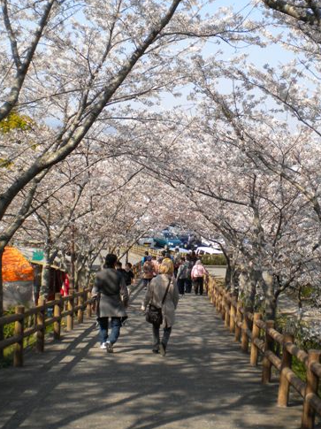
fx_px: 644
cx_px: 157
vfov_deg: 36.7
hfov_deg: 28.0
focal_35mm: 52
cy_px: 165
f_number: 4.6
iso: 80
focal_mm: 6.3
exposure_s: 1/342
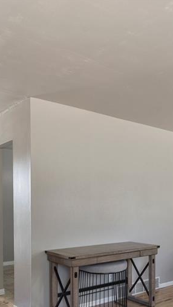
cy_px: 204
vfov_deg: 51.8
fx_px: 310
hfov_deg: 29.6
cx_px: 162
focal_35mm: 38
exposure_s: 1/13
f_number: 8
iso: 400
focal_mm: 18
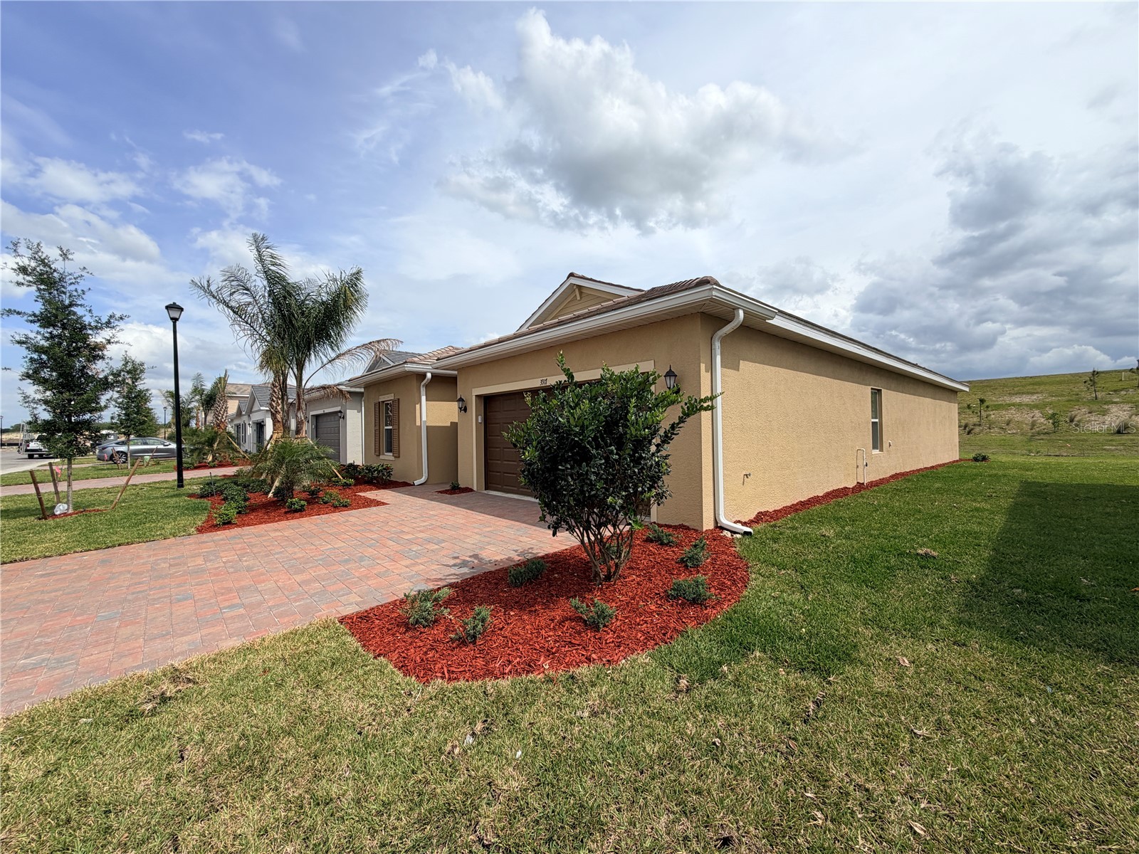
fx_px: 461
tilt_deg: +2.0
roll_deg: +1.7
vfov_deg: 85.7
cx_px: 570
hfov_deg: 102.1
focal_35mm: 14
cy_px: 427
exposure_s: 1/1339
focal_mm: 2.22
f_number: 2.2
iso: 20
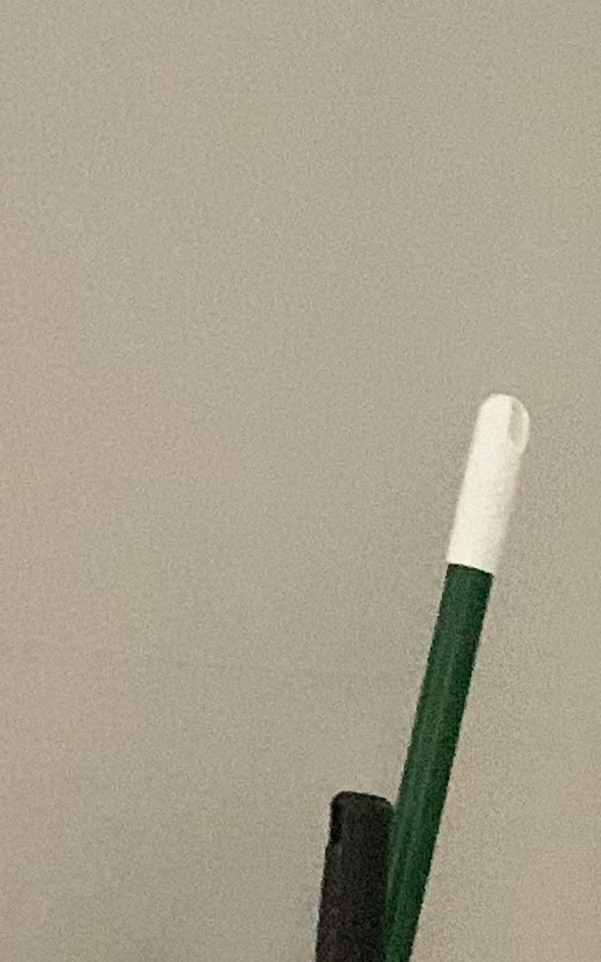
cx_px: 1504
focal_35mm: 135
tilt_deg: -16.3
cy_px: 1573
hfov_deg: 8.7
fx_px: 3540
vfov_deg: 14.2
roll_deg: -5.5
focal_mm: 4.25
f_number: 1.8
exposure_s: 1/24
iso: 640
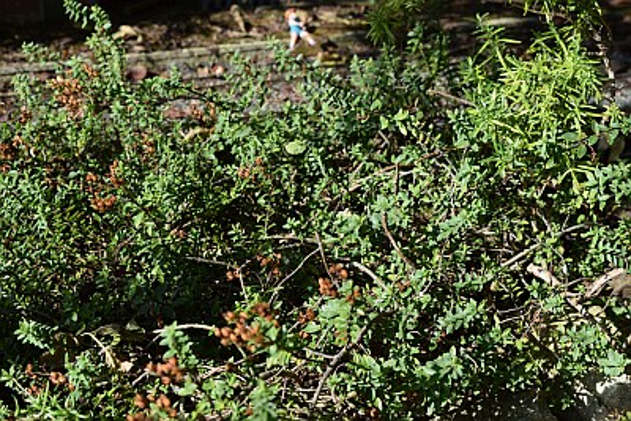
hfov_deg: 29.2
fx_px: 1210
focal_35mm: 69
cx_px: 316
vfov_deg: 19.7
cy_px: 210
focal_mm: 46
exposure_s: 1/250
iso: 200
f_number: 8
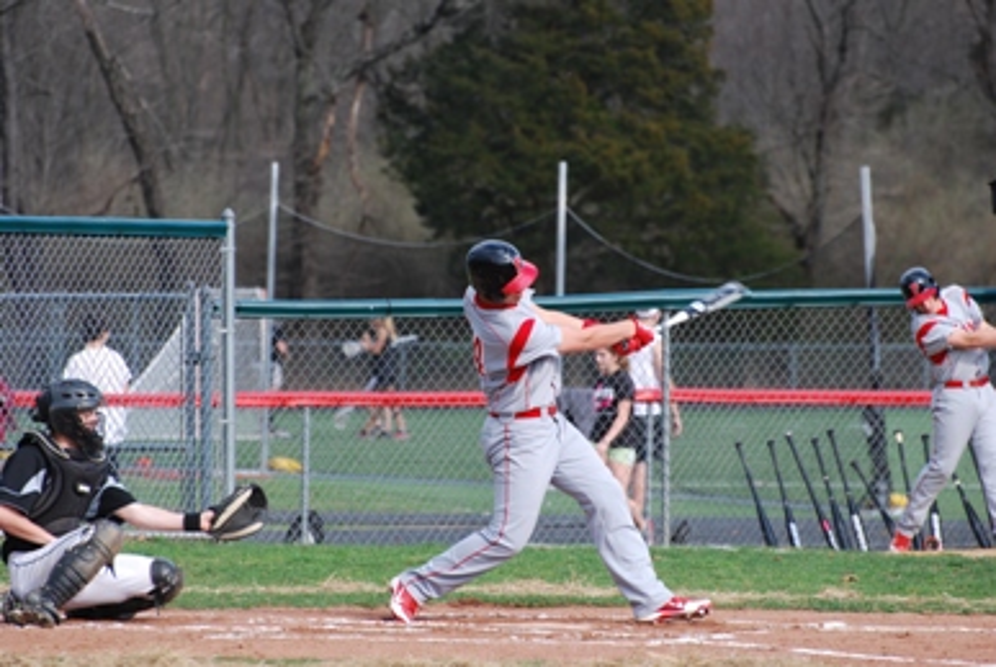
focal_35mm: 360
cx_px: 498
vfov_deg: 3.8
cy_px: 334
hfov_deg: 5.7
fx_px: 9971
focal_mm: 240
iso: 250
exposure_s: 1/500
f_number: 5.6
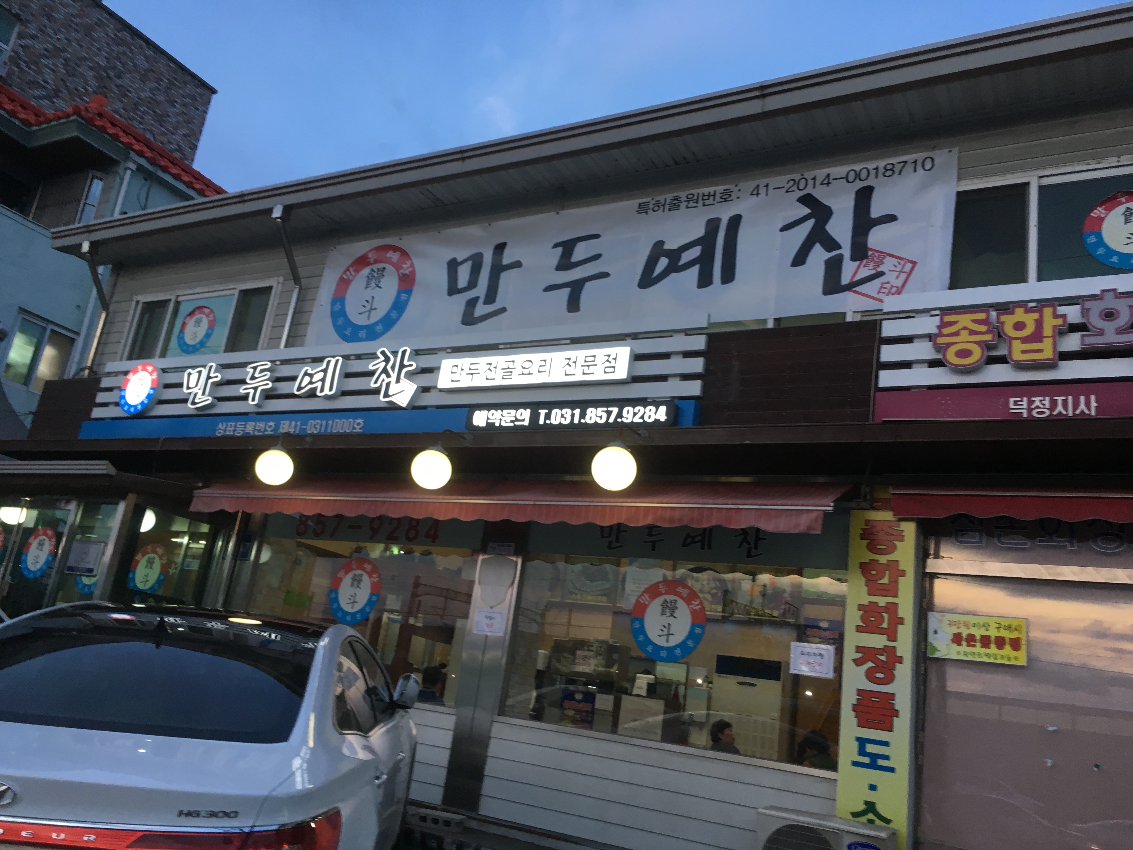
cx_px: 566
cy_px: 425
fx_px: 949
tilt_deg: +10.0
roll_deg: -6.3
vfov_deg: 48.2
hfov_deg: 61.7
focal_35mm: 29
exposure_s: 1/30
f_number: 2.2
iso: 32
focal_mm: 4.15
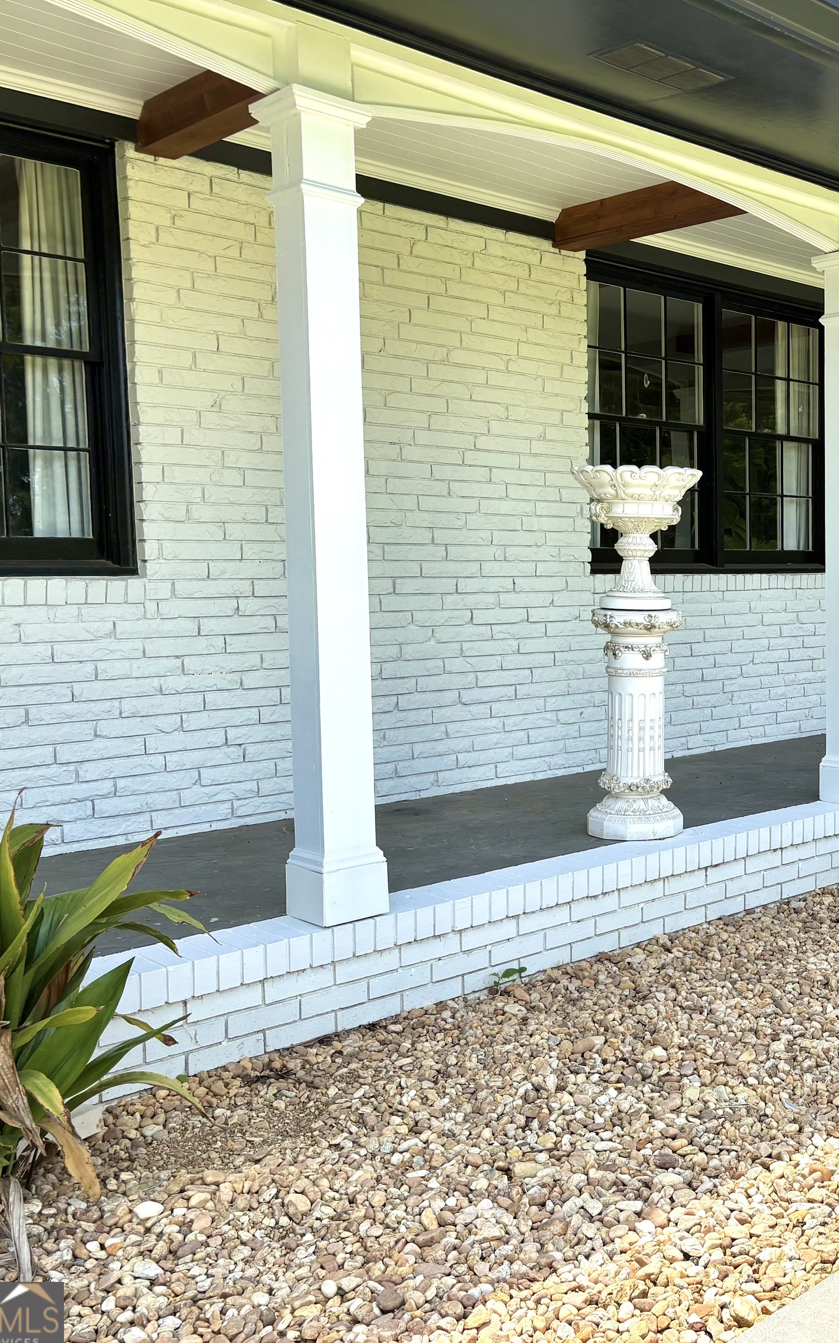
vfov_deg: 52.7
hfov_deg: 32.6
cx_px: 763
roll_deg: +0.6
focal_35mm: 37
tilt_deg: -4.0
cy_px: 673
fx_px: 1354
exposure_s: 1/1799
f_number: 1.6
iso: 50
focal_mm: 5.96
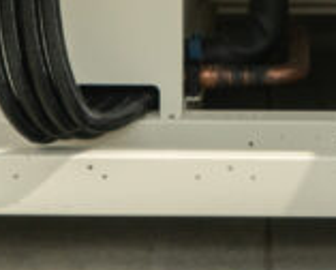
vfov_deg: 8.0
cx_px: 263
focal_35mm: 177
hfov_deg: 10.9
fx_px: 1762
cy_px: -389
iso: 640
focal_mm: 29
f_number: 10
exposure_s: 1/250
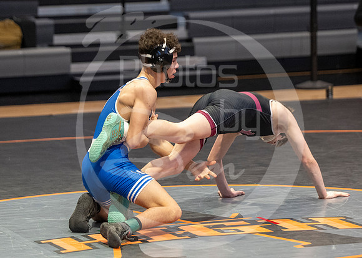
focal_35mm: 207
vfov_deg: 7.0
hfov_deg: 9.7
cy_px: 158
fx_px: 2123
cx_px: 162
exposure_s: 1/1000
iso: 3200
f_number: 2.8
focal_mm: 115
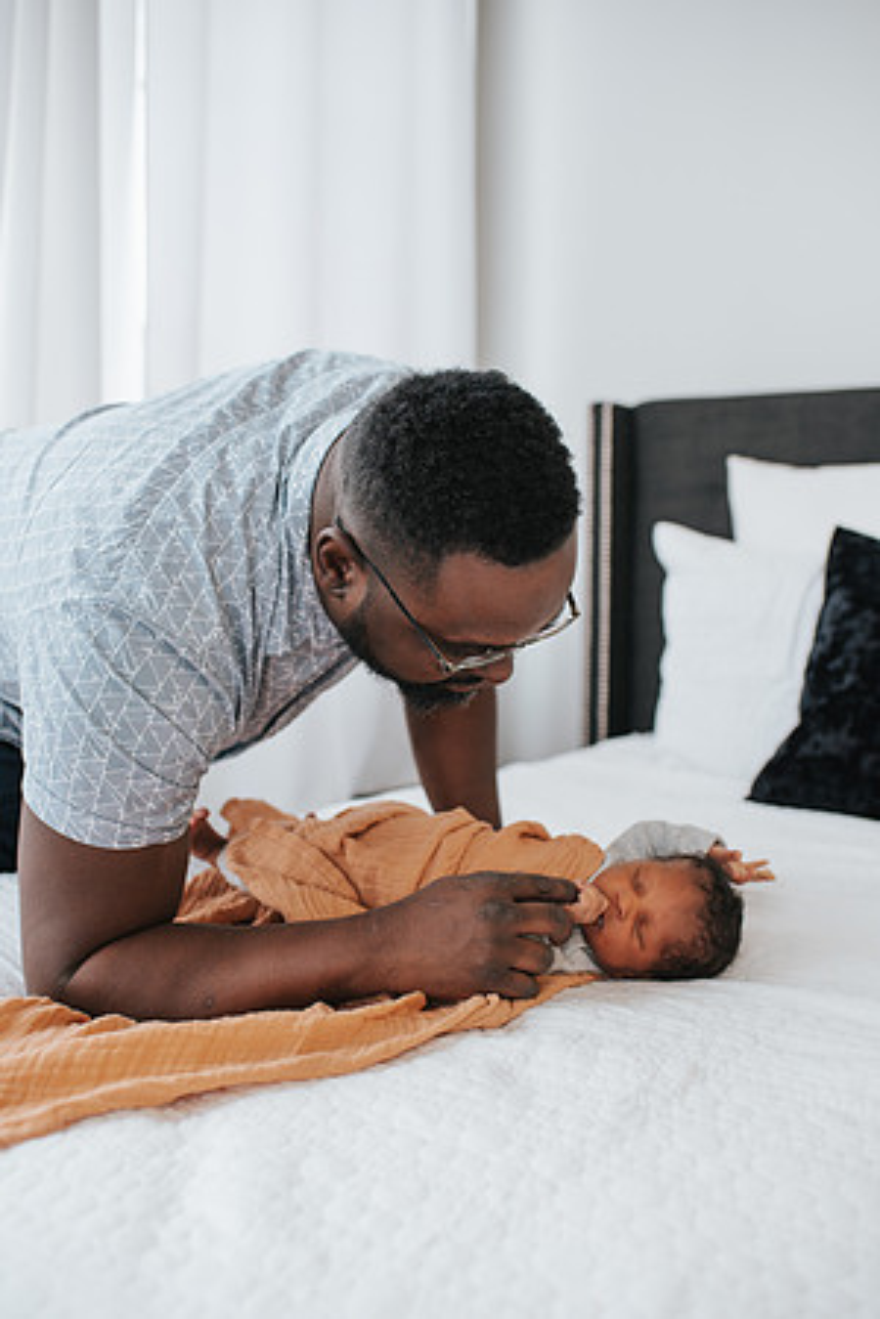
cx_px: 440
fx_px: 1283
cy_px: 660
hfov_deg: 37.9
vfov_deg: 54.4
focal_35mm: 35
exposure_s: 1/250
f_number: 3.2
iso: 180
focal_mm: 35
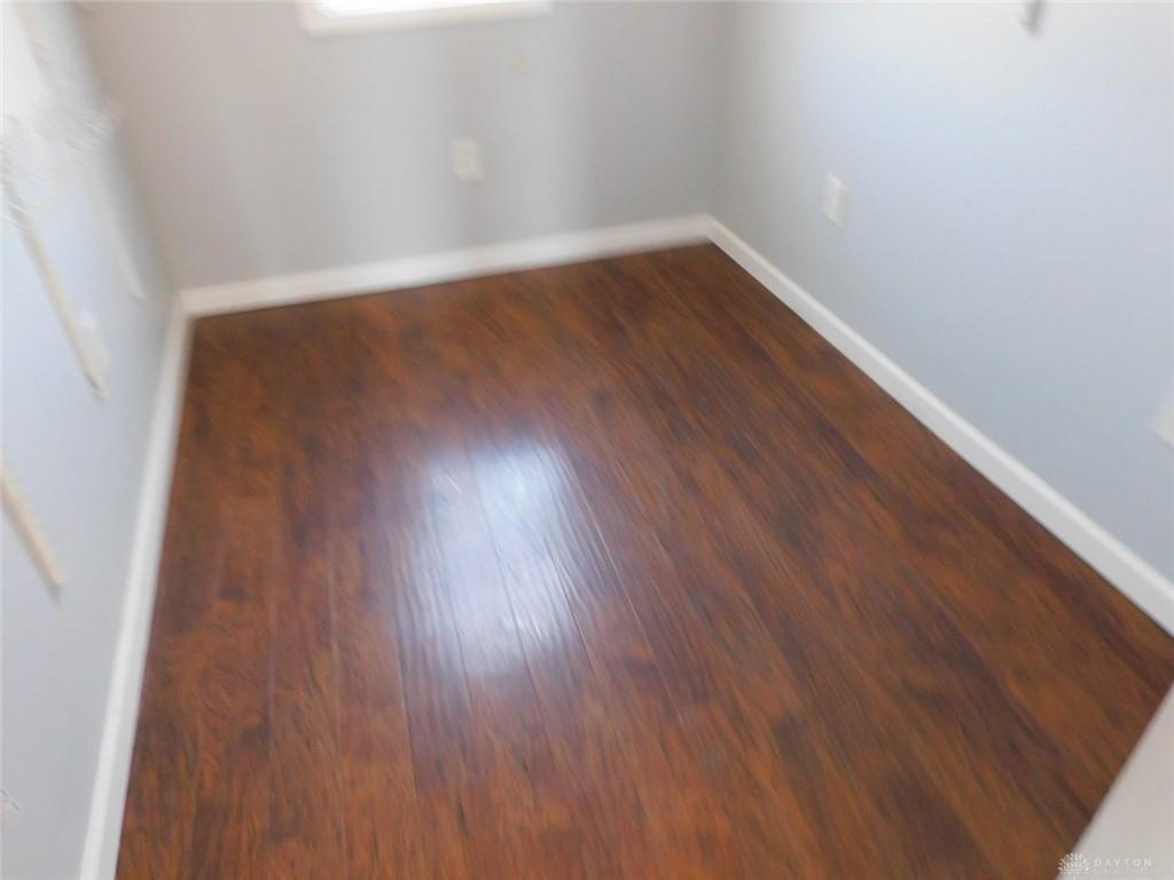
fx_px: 814
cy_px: 440
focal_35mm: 24
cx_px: 587
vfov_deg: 56.8
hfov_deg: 71.6
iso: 400
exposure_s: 1/25
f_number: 3.3
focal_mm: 4.3
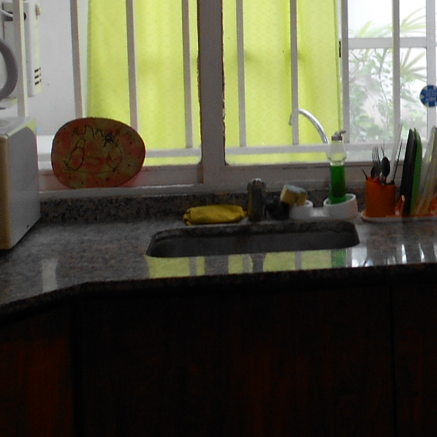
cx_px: 578
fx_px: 1143
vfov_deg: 21.3
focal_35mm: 80
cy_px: 66
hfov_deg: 19.8
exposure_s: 1/30
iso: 80
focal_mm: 4.6
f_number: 3.2
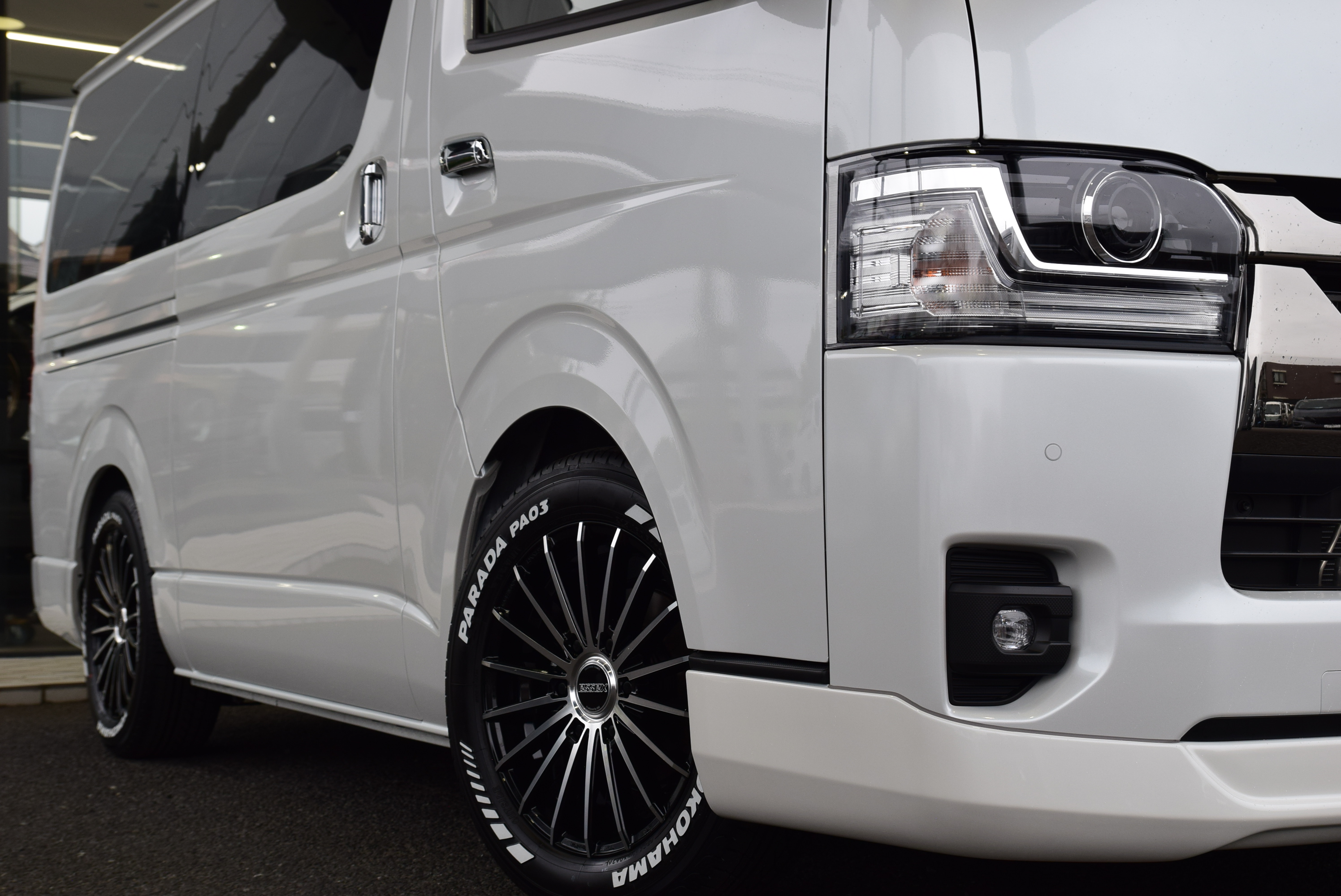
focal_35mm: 57
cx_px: 670
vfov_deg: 23.8
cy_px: 448
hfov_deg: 35.0
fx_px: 2125
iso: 400
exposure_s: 1/250
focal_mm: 38
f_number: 10
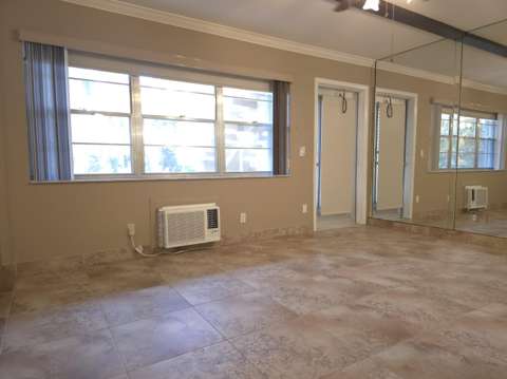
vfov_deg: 58.8
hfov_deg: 74.0
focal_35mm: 23
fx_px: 337
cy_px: 190
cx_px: 254
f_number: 1.7
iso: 800
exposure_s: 1/125
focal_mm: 6.3
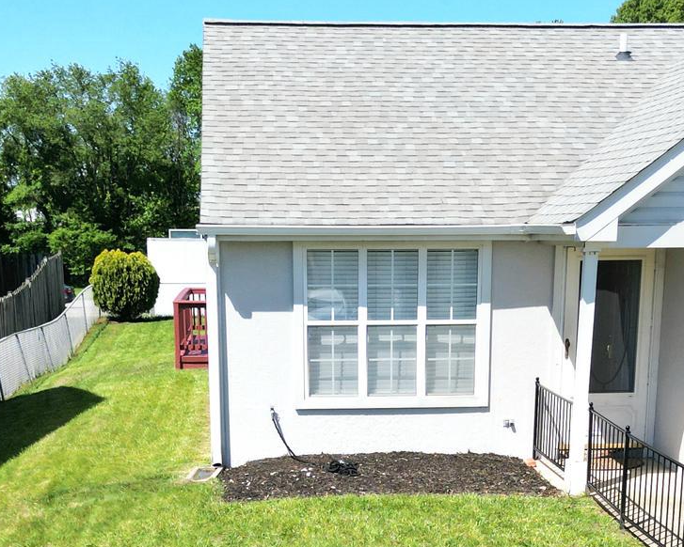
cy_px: 583
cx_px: 353
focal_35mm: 66
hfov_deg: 28.7
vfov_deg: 22.0
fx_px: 1336
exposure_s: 1/5000
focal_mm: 6.72
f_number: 1.7
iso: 130
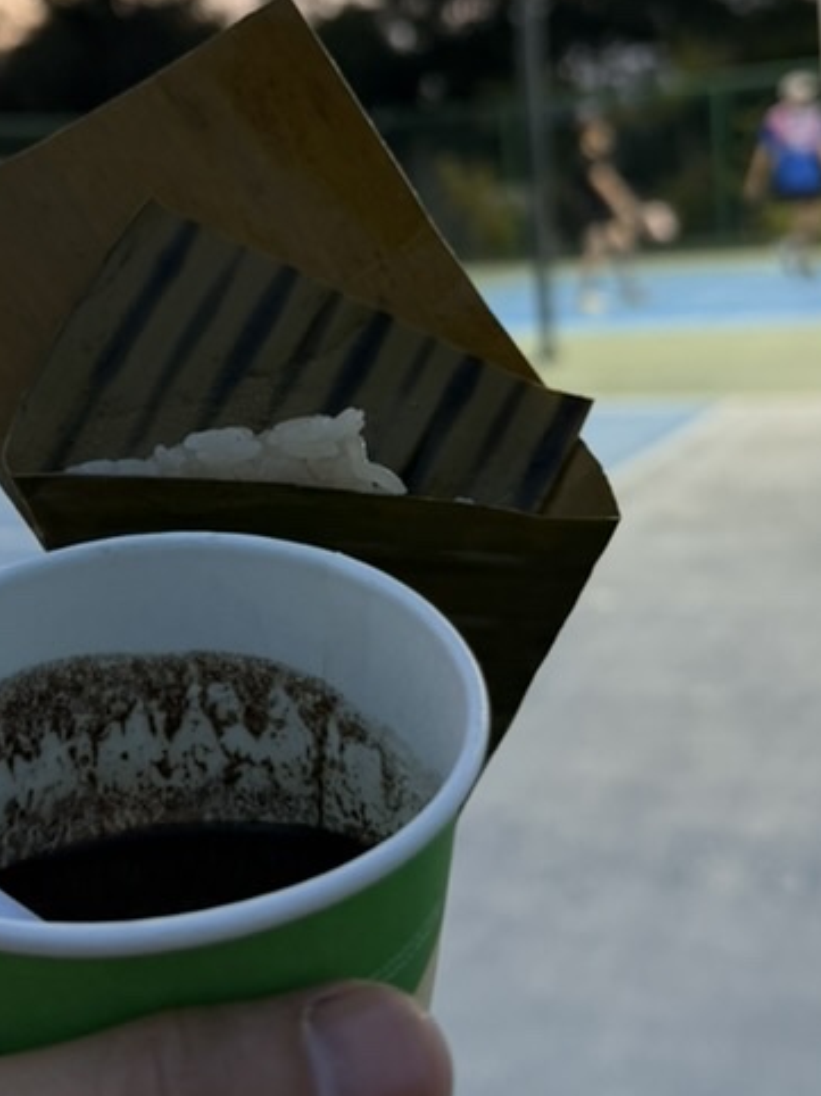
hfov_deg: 28.2
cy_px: 350
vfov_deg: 37.0
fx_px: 1614
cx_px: 234
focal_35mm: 51
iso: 125
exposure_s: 1/60
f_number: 1.78
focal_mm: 6.76
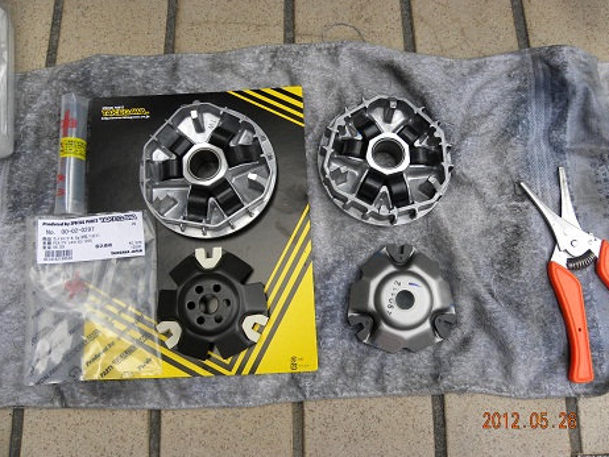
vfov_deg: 51.4
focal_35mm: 27
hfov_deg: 65.3
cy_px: 233
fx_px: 475
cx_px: 302
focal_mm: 4.6
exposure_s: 1/172
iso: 64
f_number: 4
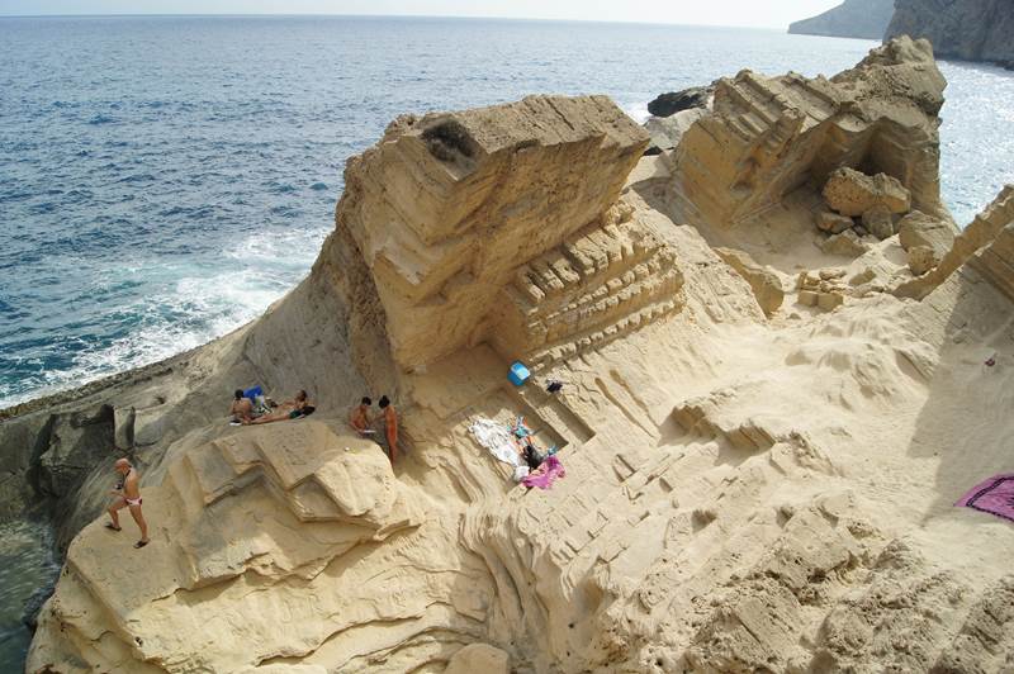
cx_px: 507
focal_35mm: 27
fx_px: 760
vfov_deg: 47.9
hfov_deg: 67.4
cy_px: 337
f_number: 11
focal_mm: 18
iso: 100
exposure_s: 1/50
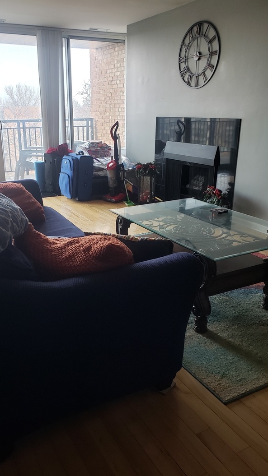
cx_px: 98
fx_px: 367
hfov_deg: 39.8
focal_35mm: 29
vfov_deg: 66.1
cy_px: 241
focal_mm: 4.3
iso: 100
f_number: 2.4
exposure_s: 1/60
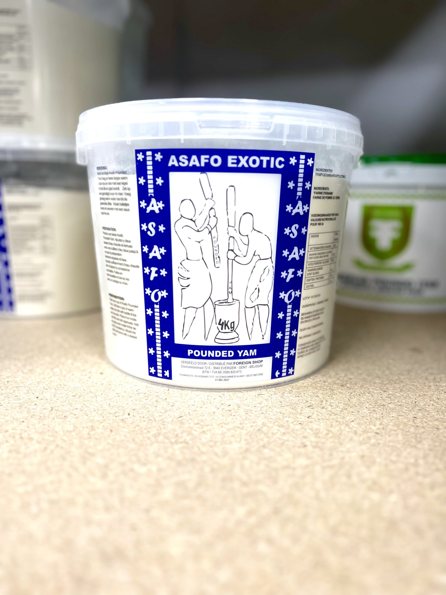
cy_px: 298
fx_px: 447
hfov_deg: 53.1
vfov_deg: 67.3
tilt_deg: -12.4
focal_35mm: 26
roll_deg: -0.3
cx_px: 223
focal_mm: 5.1
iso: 125
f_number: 1.6
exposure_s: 1/100
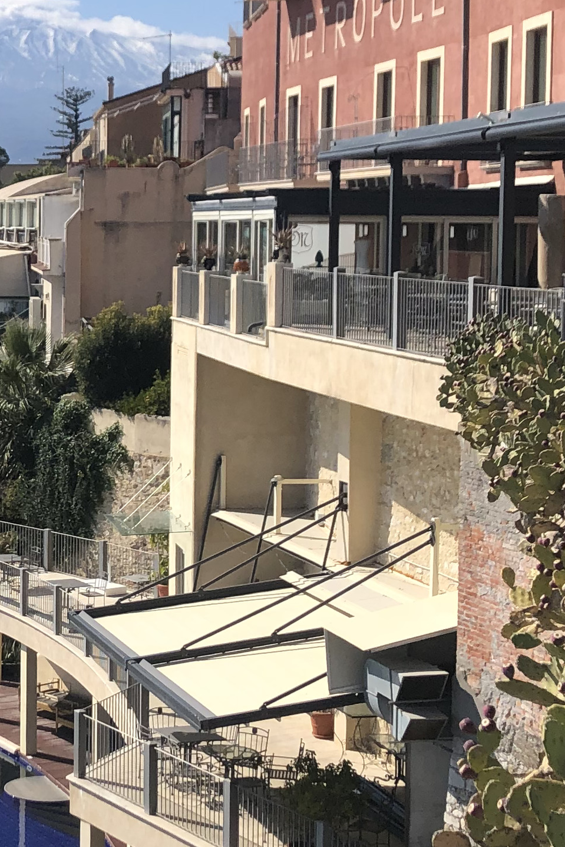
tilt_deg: -2.2
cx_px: -38
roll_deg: -0.1
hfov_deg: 16.4
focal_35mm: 81
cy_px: 341
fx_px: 1906
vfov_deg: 25.0
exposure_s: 1/2825
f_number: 1.8
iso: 20
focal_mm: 4
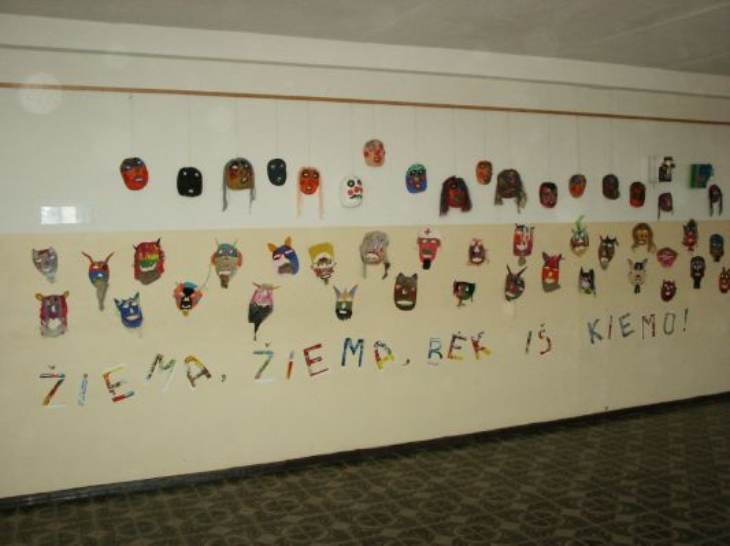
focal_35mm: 35
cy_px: 273
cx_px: 365
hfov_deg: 52.7
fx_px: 738
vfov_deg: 40.7
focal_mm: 7.18
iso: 200
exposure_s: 1/350
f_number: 3
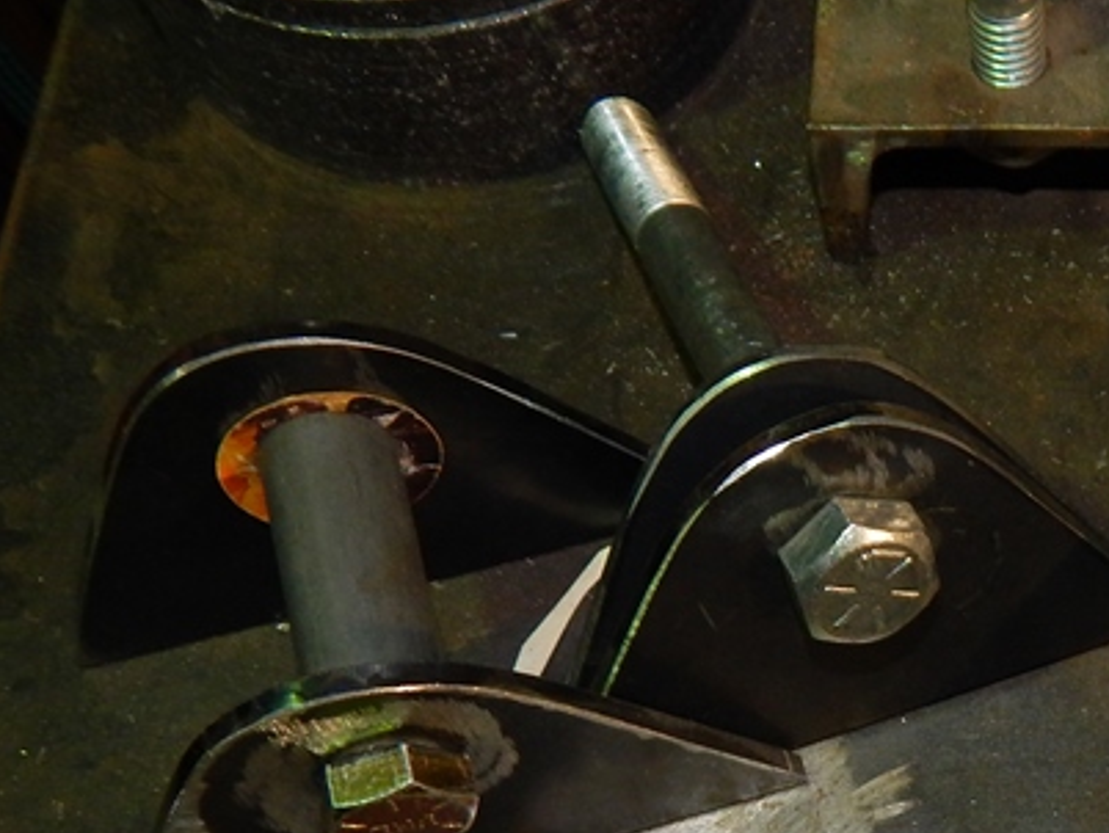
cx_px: 1142
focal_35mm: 56
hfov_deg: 31.4
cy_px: 836
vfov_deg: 24.9
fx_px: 1795
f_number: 3
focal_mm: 4
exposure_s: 1/30
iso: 200
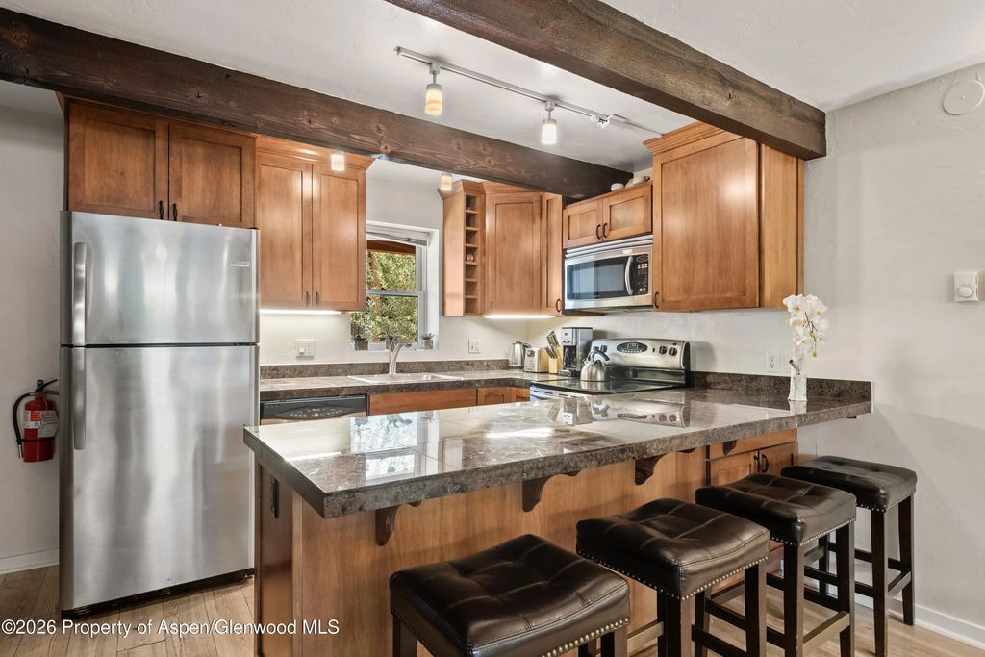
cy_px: 328
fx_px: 520
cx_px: 492
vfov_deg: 64.6
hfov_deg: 86.9
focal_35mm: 19
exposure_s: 1/4
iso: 1250
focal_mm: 19
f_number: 7.1
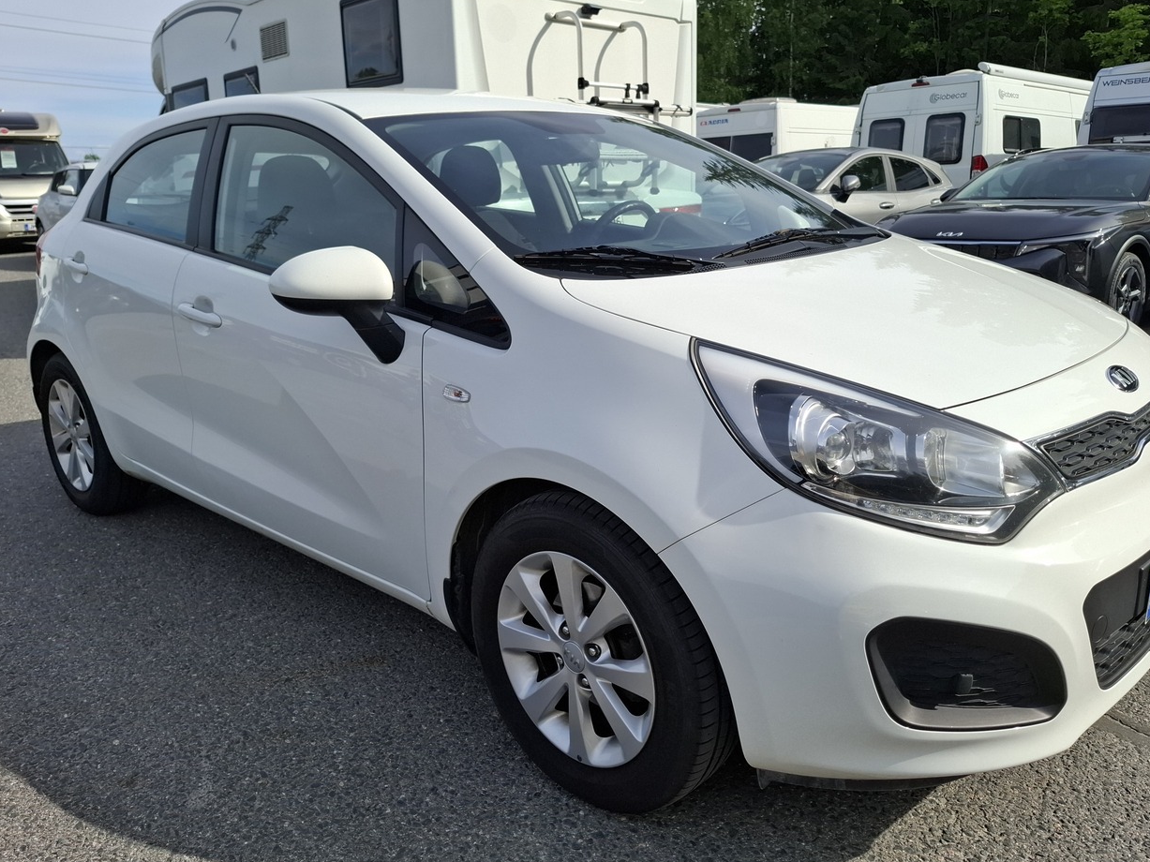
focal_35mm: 27
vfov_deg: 51.3
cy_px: 393
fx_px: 897
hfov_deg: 65.2
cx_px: 624
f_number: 1.8
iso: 50
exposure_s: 1/2119
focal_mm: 5.54
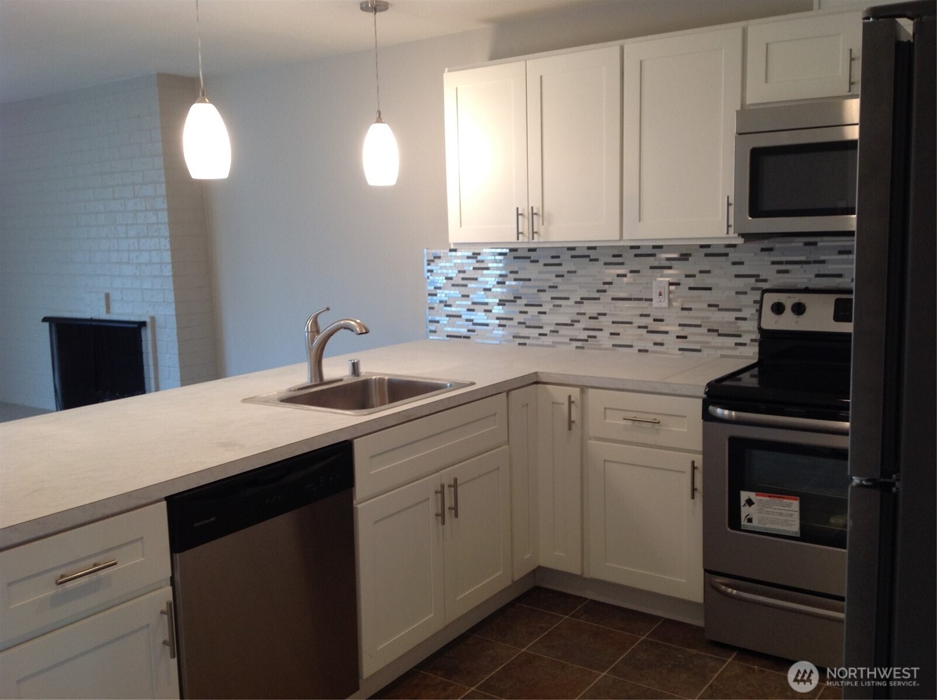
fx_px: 946
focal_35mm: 35
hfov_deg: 52.7
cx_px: 468
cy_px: 350
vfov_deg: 40.6
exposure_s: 1/15
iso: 64
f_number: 2.4
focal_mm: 4.28
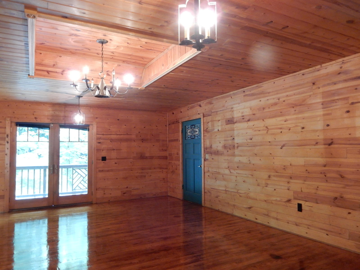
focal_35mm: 25
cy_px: 135
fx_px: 260
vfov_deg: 54.9
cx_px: 180
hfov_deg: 69.4
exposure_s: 1/13
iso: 400
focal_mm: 4.5
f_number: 3.7
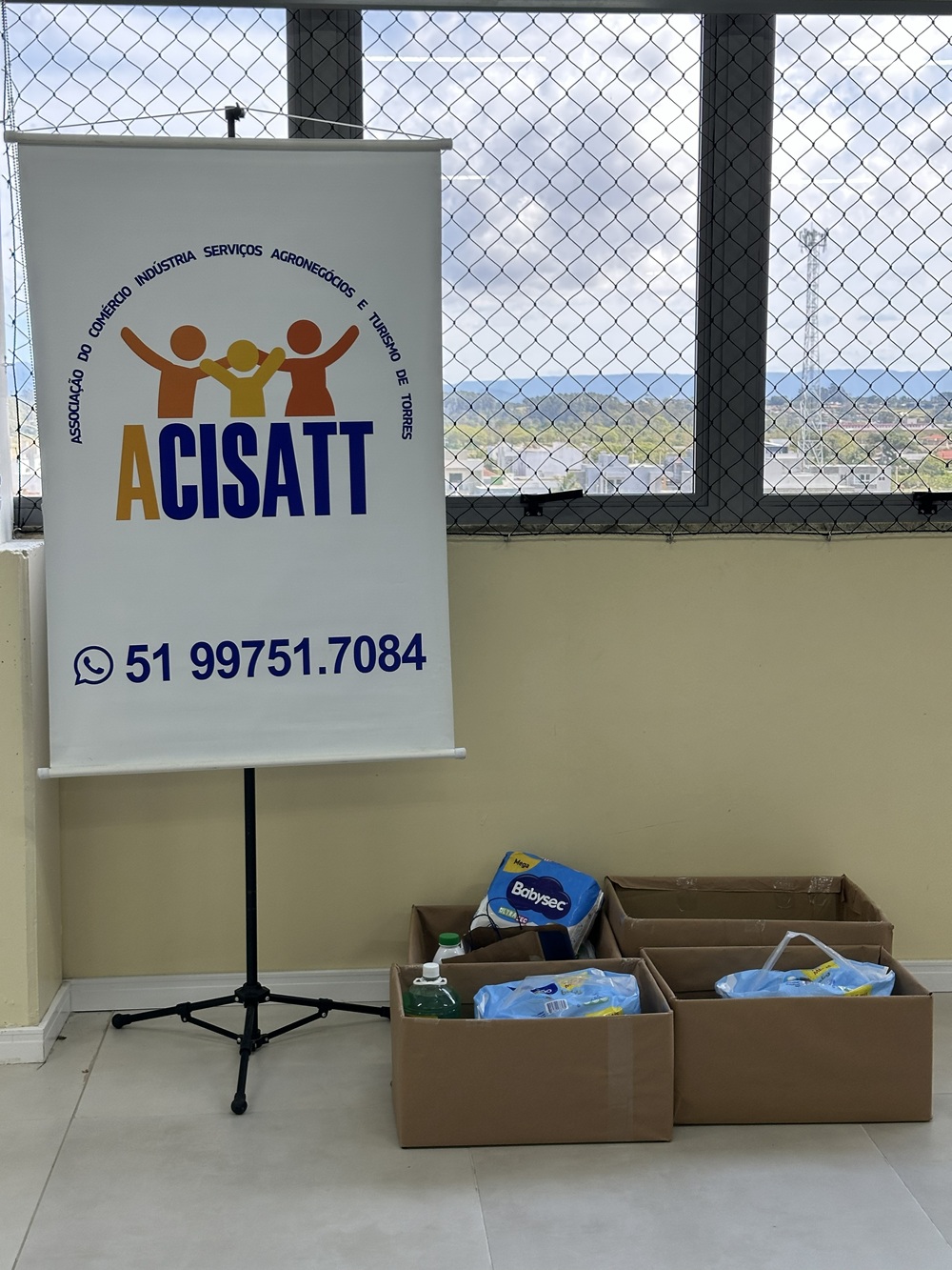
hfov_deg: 30.3
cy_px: 635
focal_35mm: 48
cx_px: 476
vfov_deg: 39.7
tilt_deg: -6.4
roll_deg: -0.7
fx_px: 1760
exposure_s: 1/170
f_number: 1.78
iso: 64
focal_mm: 6.86
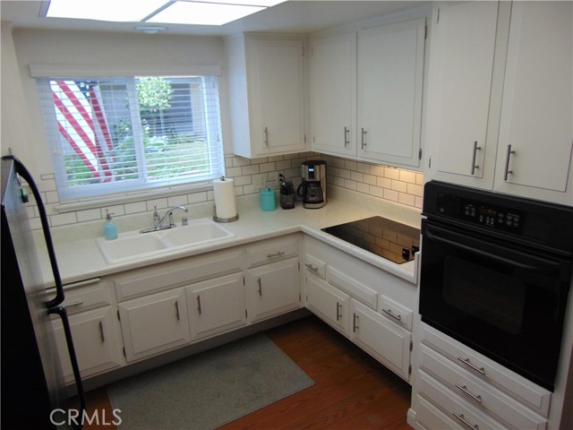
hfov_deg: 69.4
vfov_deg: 54.9
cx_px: 286
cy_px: 215
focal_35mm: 25
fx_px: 414
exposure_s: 1/50
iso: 100
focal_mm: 4.5
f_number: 3
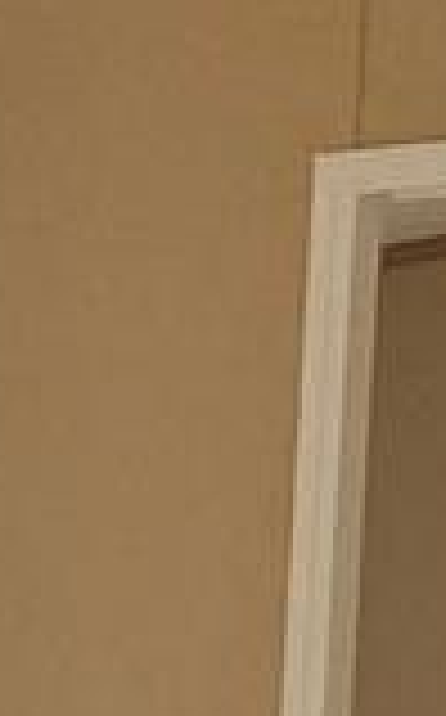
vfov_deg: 9.3
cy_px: 1572
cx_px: -1500
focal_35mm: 208
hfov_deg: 5.3
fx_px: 4056
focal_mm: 4.25
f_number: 1.8
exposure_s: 1/121
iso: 100
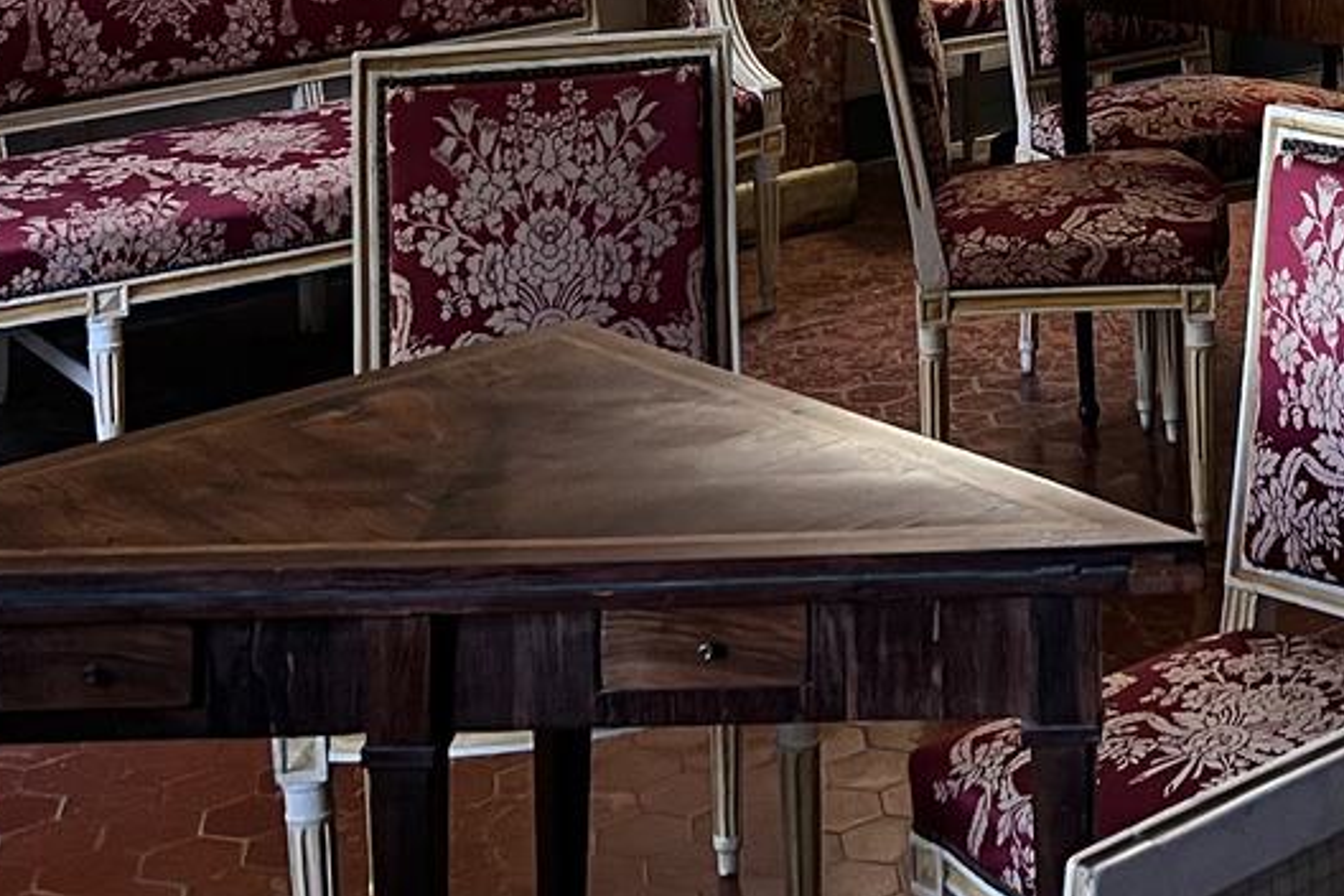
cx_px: 1347
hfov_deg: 23.7
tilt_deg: -2.7
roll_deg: +1.1
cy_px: -489
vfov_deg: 15.3
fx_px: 3061
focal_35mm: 82
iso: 100
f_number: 1.5
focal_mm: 5.7
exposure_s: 1/50
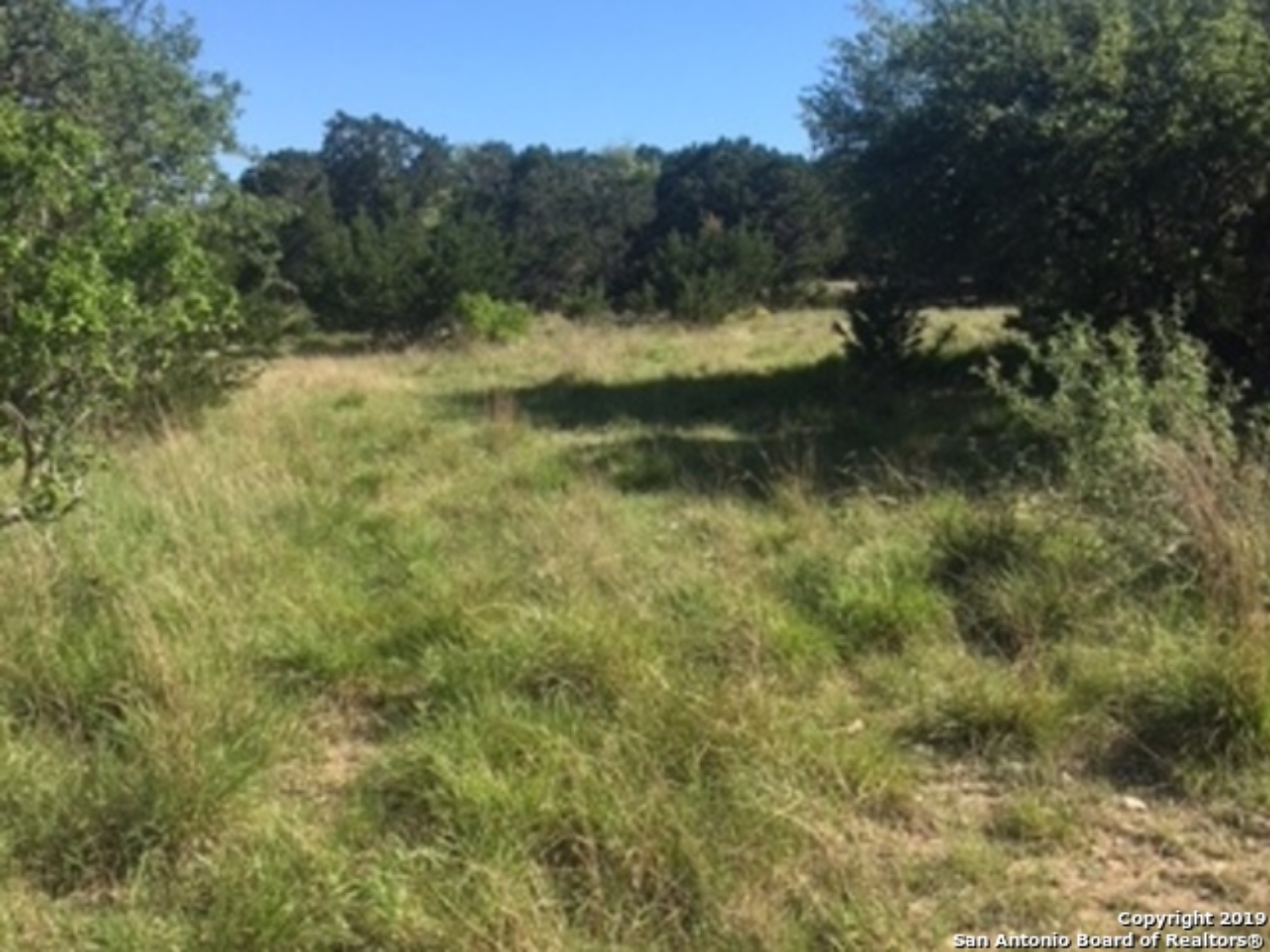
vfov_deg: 48.2
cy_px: 476
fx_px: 1064
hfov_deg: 61.7
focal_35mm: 29
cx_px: 635
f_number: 2.2
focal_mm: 4.15
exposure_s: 1/1148
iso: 25
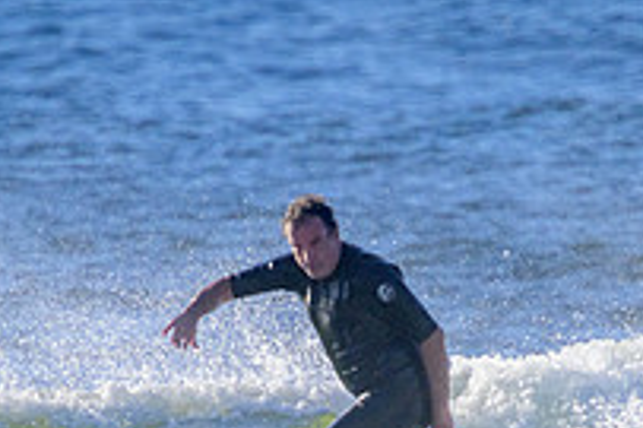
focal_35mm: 2285
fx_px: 40779
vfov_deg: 0.6
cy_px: 604
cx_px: 396
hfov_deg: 0.9
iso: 900
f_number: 11
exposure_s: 1/2000
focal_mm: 800
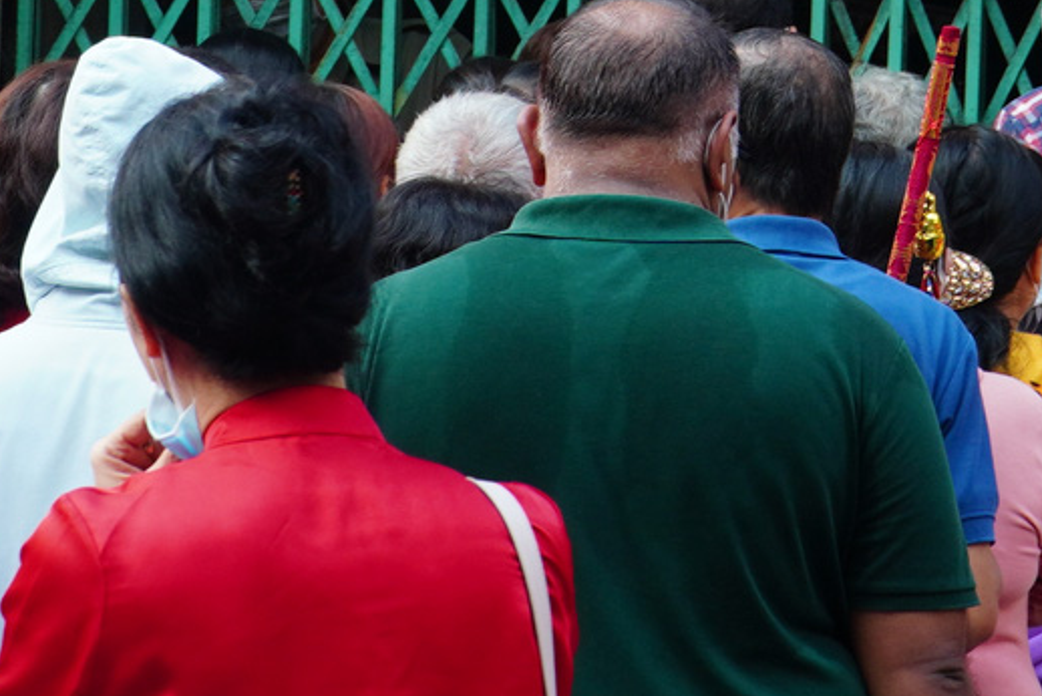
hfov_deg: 7.4
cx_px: 710
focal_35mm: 278
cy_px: -537
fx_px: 8051
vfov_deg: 4.9
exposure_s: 1/80
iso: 200
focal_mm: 48
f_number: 6.3
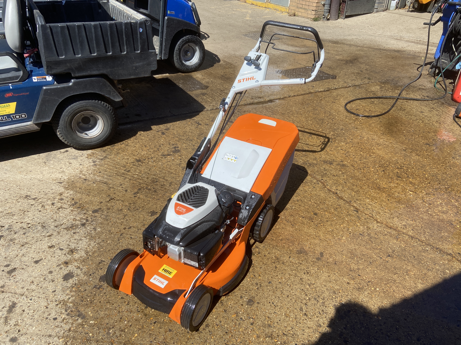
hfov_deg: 67.3
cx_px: 230
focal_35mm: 26
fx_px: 346
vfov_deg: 53.1
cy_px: 172
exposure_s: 1/1898
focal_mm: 4.25
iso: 32
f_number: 1.8
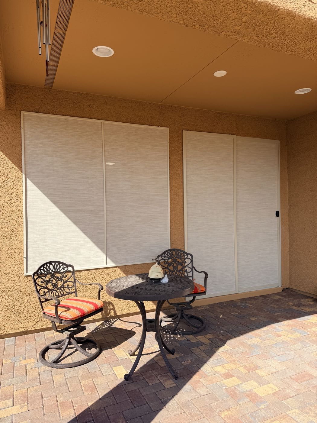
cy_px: 212
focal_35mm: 24
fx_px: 293
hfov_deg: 56.8
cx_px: 158
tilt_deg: -1.4
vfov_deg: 71.6
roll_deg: +1.4
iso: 80
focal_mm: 6.76
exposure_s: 1/2801
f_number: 1.78
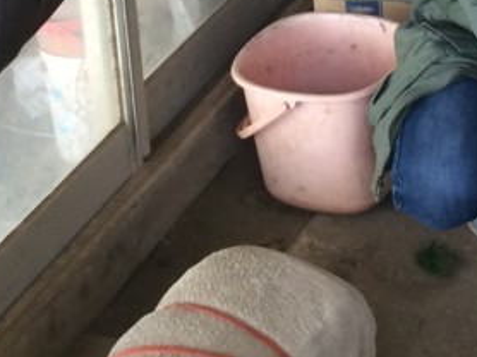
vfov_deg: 12.6
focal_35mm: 107
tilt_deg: -15.1
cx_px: 336
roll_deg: +4.0
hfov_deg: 18.3
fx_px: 1473
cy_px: -287
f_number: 2.2
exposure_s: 1/30
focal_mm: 4.15
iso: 50
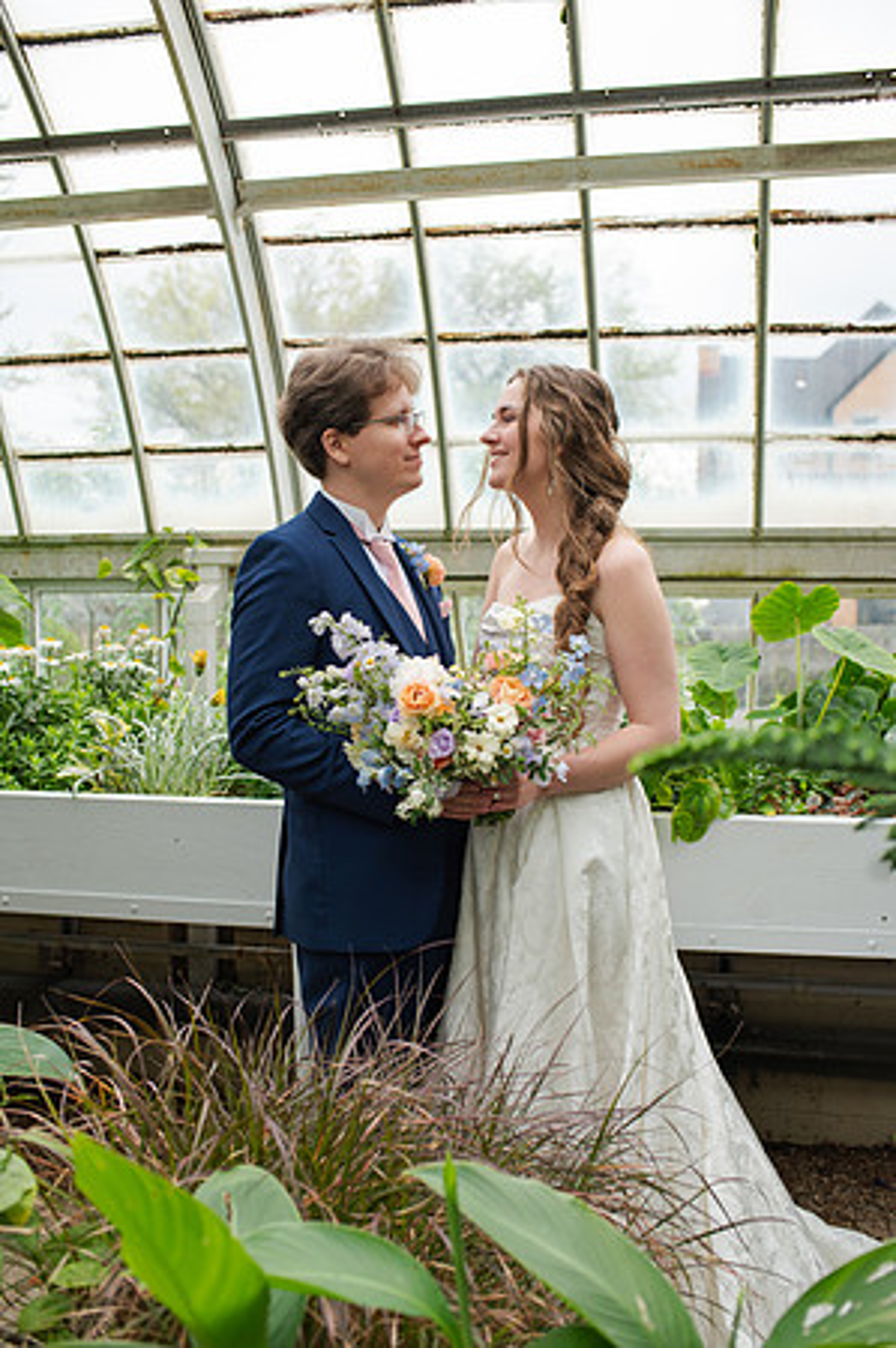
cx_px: 448
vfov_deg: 54.5
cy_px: 674
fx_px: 1310
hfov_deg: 37.8
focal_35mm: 35
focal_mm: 35
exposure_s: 1/320
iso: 110
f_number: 3.2
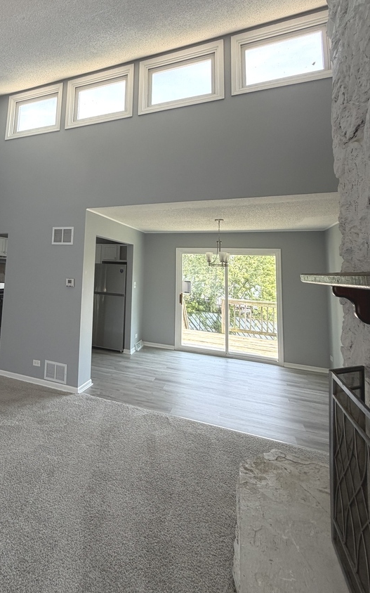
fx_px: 307
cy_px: 236
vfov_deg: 86.9
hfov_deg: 59.2
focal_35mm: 19
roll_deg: -2.8
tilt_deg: +7.1
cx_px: 96
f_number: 2.2
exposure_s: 1/121
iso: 80
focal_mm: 2.22
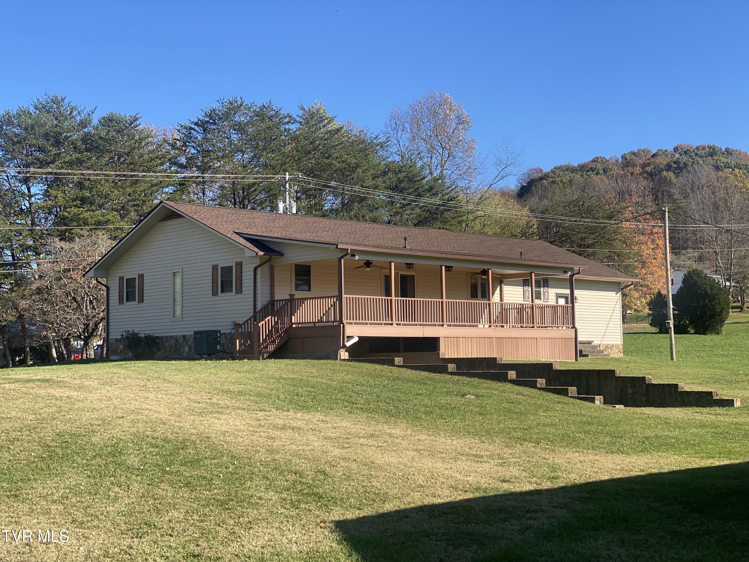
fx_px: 1125
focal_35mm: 52
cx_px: 374
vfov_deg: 28.0
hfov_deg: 36.8
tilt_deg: +3.8
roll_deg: +1.3
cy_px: 281
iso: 20
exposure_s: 1/978
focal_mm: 6
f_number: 2
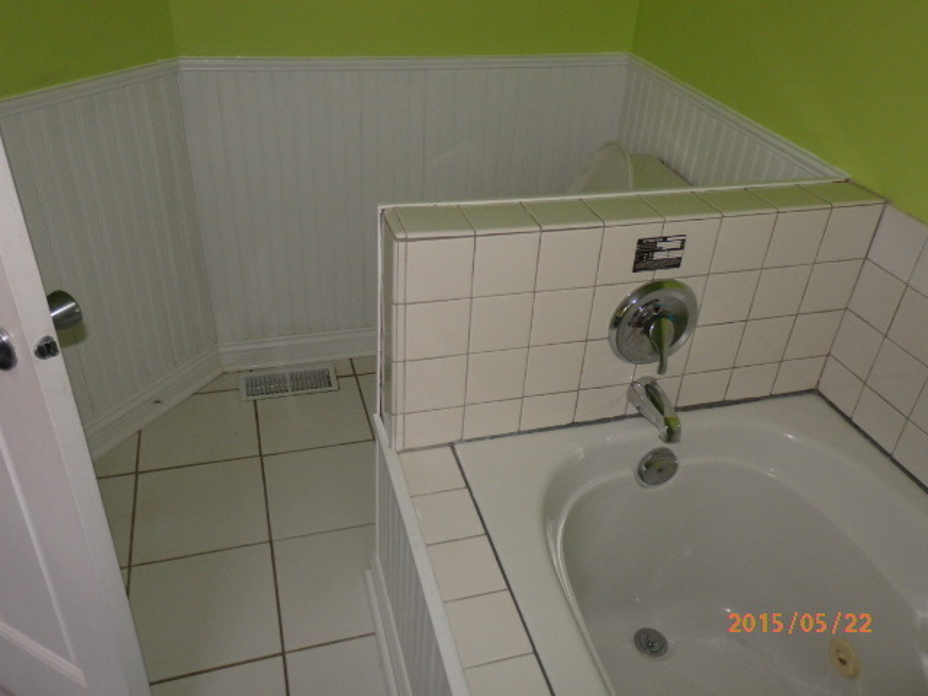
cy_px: 348
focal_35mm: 27
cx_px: 464
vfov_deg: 51.4
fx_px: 724
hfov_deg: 65.3
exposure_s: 1/30
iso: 400
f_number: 3.2
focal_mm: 5
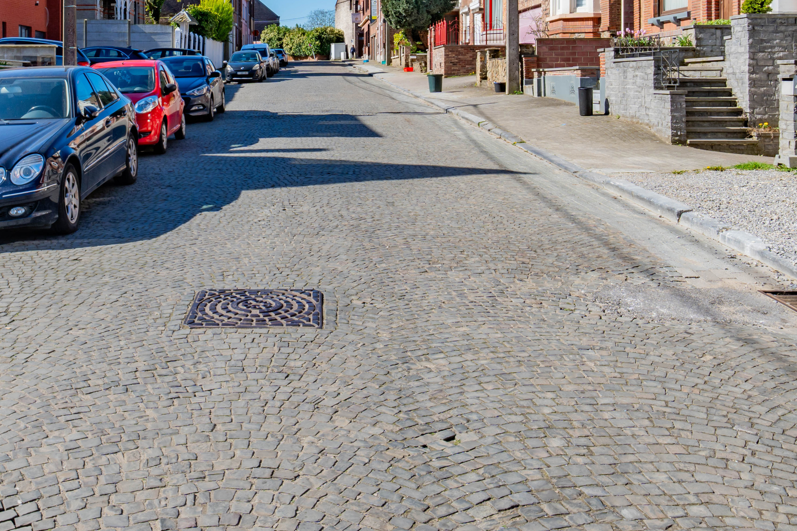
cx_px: 289
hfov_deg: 46.9
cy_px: 75
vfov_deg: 31.4
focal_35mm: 41
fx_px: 908
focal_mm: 20
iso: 100
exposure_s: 1/125
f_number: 11
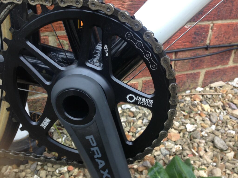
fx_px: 227
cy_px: 89
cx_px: 119
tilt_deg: -30.1
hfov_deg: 55.4
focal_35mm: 33
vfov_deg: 42.9
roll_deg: -2.7
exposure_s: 1/24
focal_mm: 4.12
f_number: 2.4
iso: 50
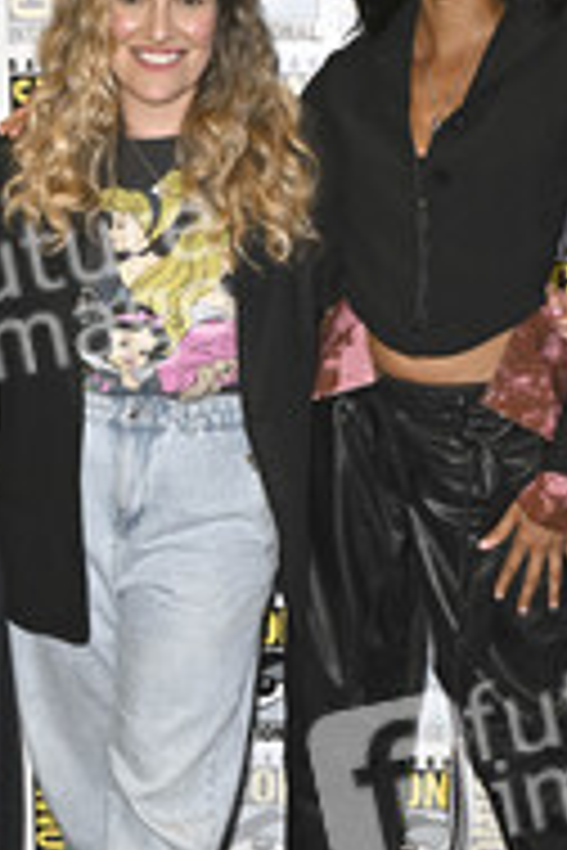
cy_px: 535
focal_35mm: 74
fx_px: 1748
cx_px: 130
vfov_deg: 27.2
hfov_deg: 18.3
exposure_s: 1/250
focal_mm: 35
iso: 2000
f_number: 6.3
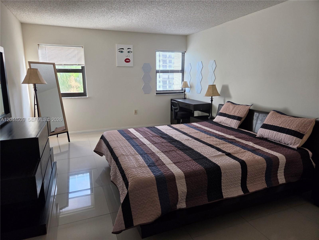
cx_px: 160
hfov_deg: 73.9
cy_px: 120
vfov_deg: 58.9
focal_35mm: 23
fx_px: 212
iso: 80
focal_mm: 5.4
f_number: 1.8
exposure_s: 1/180
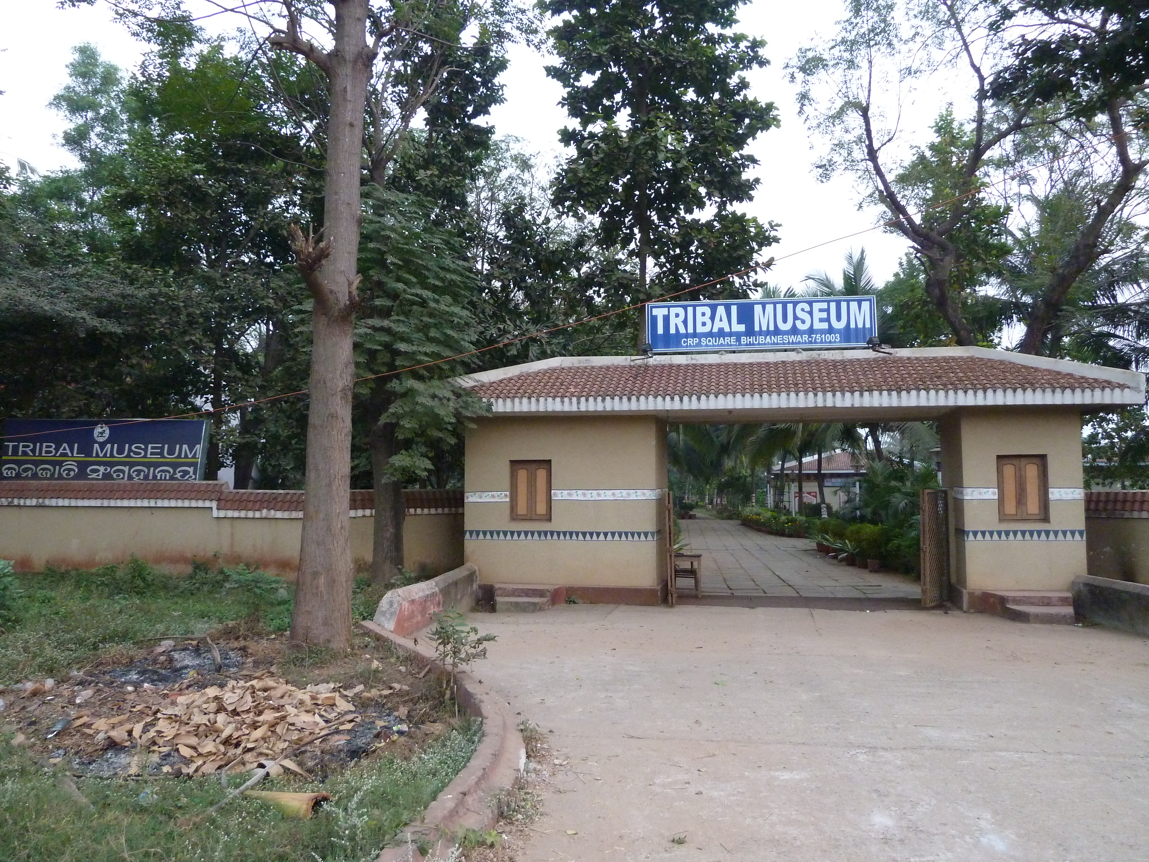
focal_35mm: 25
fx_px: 830
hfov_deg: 69.4
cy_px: 431
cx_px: 574
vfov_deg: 54.9
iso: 400
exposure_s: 1/30
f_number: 3.3
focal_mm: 4.1
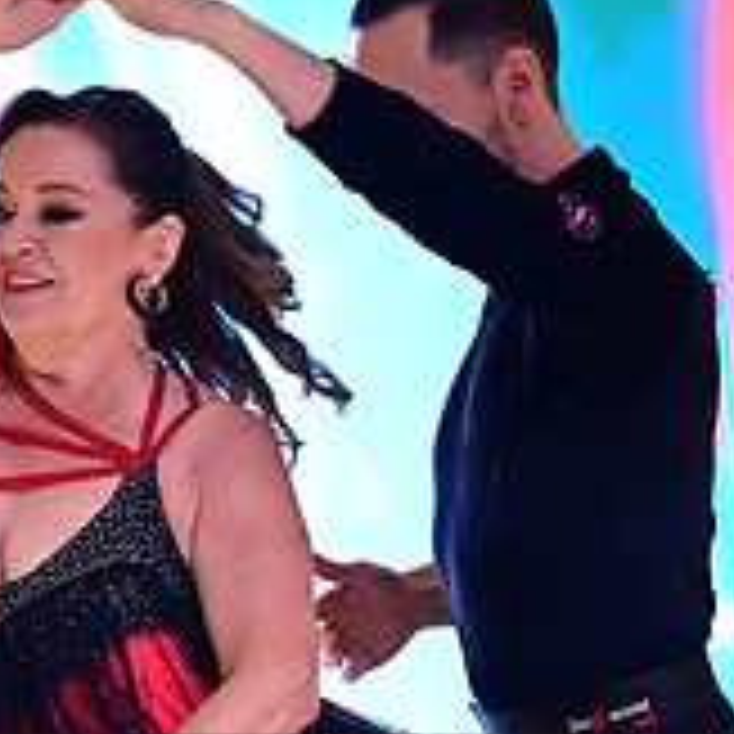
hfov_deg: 4.0
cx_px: 167
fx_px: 10483
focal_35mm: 437
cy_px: 887
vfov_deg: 4.0
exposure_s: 1/400
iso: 2000
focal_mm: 145
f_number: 2.8
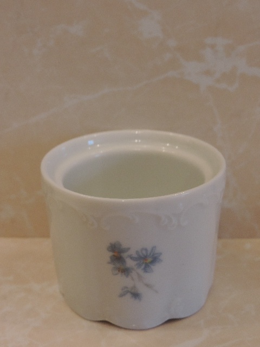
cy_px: 174
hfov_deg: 26.6
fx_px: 551
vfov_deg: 34.9
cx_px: 130
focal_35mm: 55
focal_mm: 9.8
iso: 400
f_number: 3.7
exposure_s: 1/40
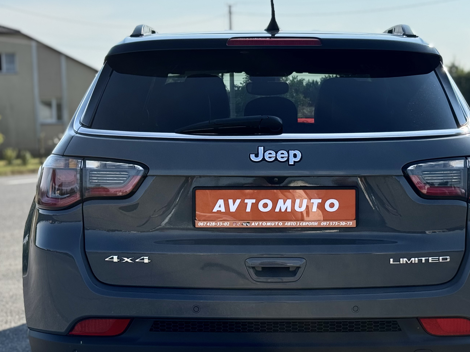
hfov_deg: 26.0
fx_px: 1018
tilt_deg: -6.7
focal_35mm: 75
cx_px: 272
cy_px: 234
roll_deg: +0.9
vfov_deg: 19.6
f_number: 1.78
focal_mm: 6.76
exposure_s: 1/2513
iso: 64
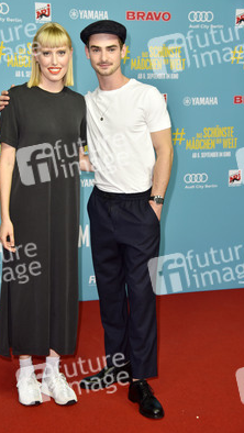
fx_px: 793
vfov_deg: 30.6
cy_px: 214
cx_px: 104
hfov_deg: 17.5
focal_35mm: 69
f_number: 5.6
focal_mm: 65
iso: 640
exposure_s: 1/160
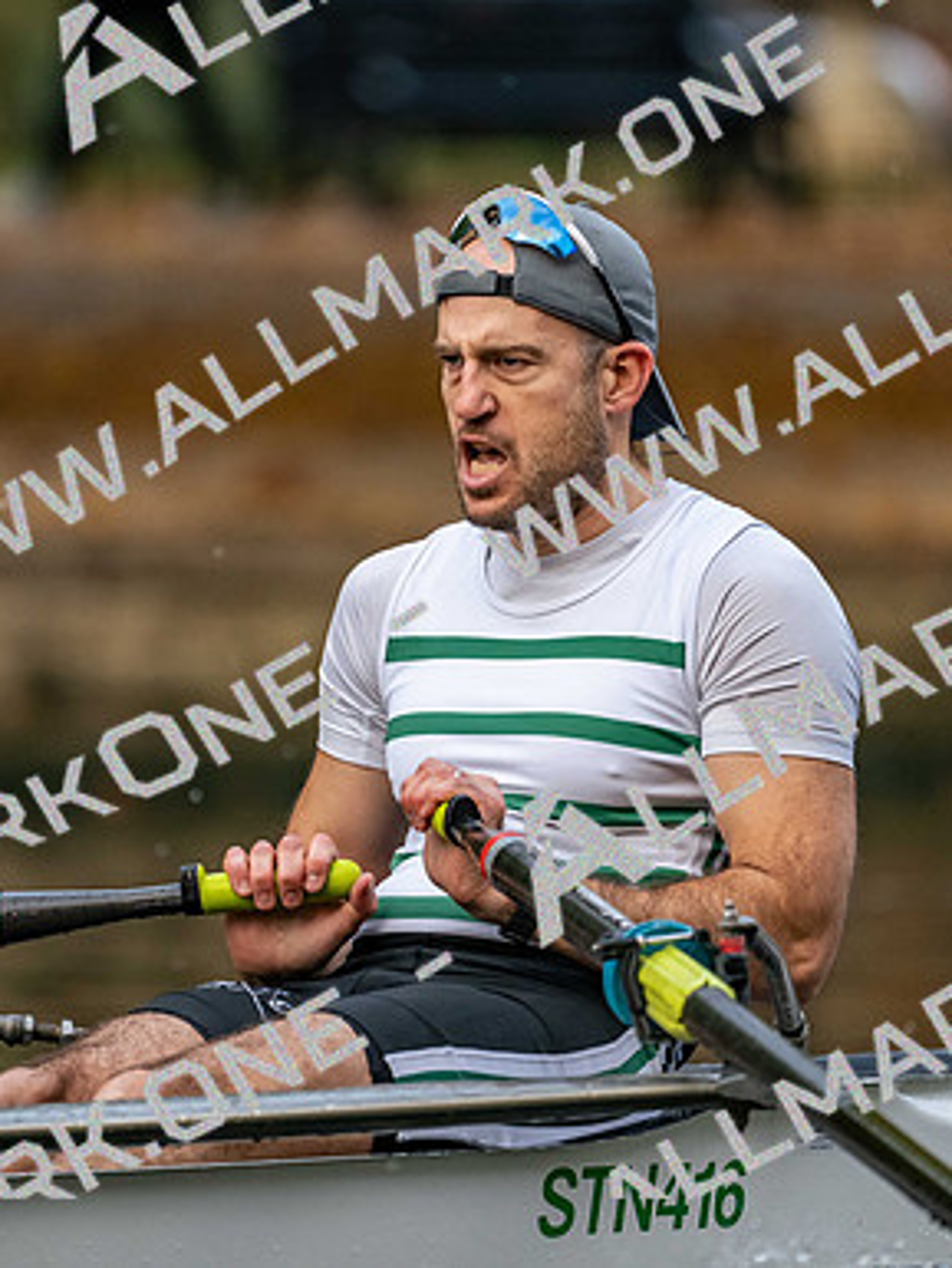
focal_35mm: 580
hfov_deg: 2.6
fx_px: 21256
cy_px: 634
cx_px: 240
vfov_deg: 3.4
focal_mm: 400
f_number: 4.5
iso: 2800
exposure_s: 1/2500
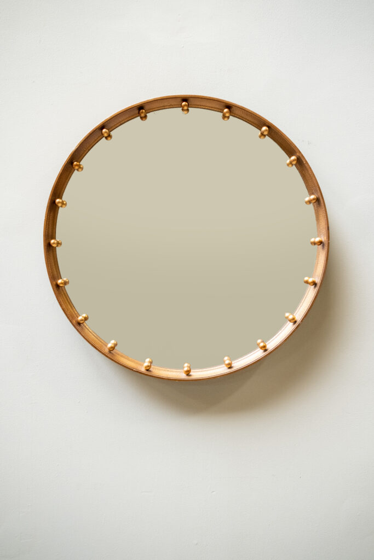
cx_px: 187
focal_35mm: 35
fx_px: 545
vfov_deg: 54.4
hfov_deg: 37.9
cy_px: 280
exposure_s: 1/500
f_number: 3.2
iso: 1250
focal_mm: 23
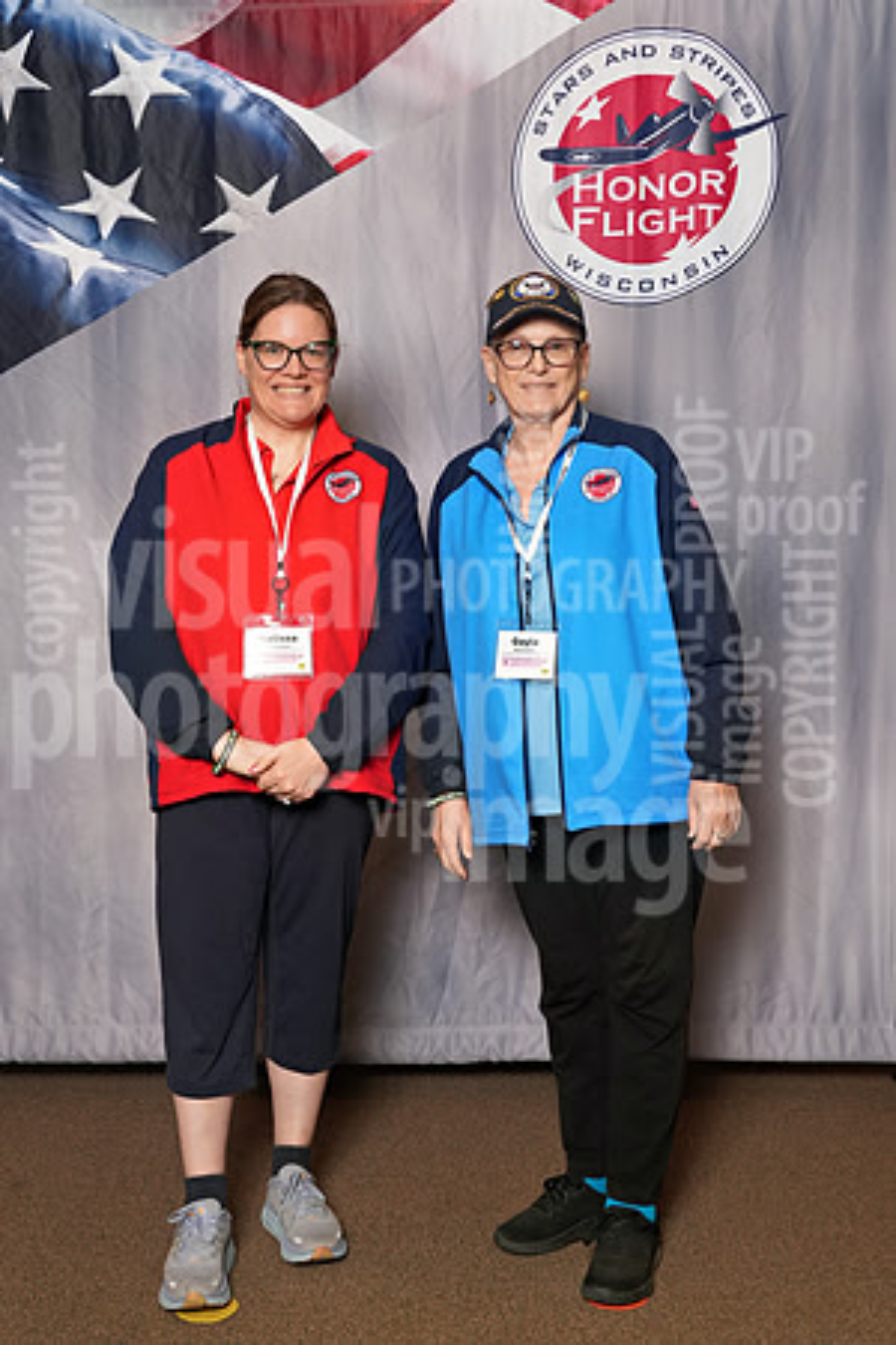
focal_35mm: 46
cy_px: 672
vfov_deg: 42.3
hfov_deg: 28.9
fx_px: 1736
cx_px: 448
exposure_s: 1/125
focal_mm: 31
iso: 800
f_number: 8
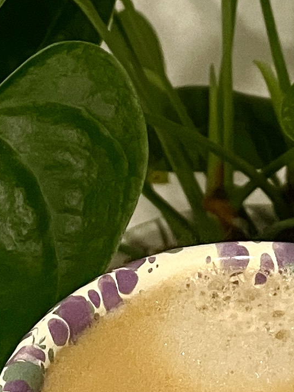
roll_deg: -3.0
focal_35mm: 146
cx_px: 259
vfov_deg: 13.5
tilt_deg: -30.4
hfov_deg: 10.1
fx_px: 1652
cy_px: 90
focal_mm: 4.2
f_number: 1.6
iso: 320
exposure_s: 1/60
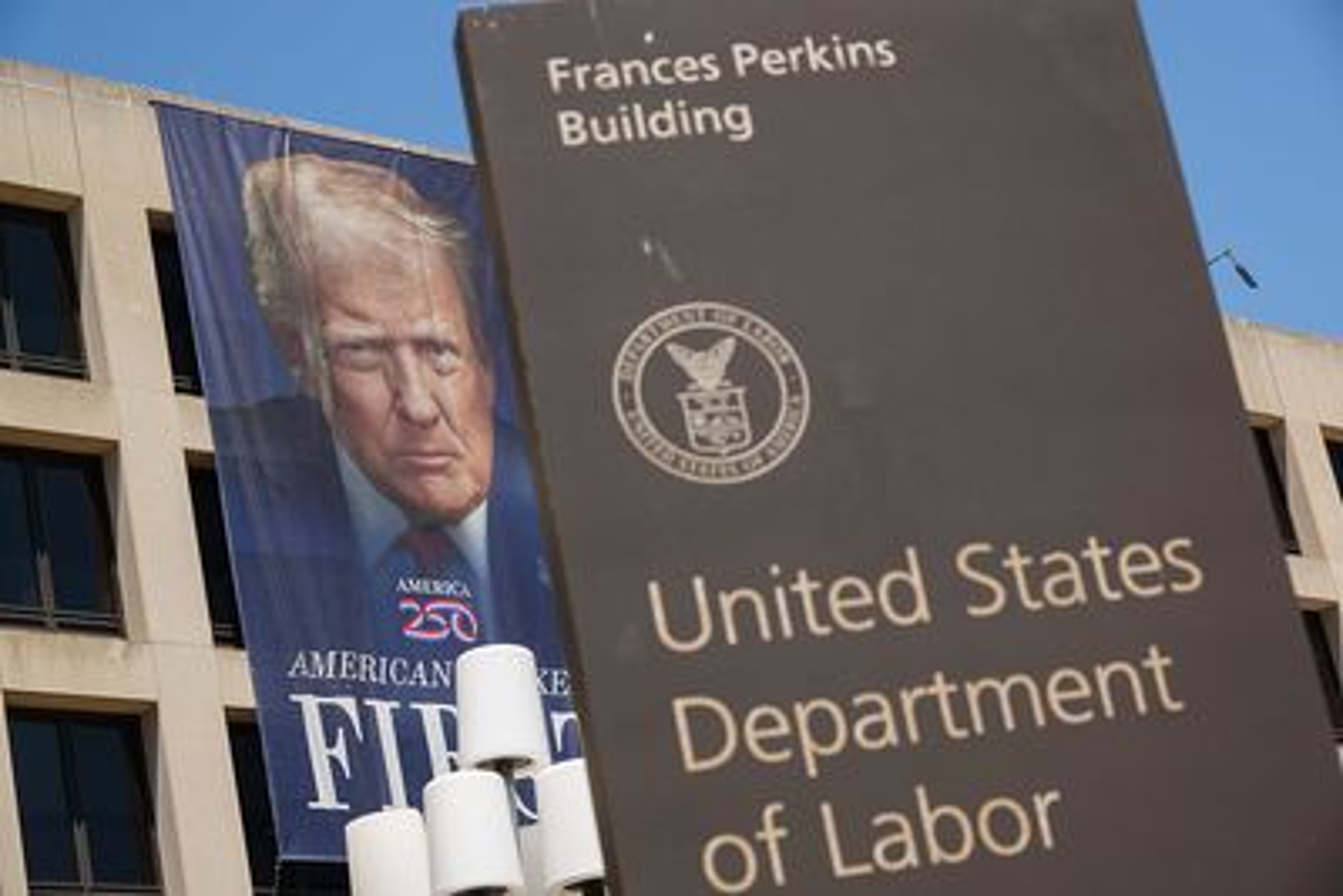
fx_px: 3284
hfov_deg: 23.1
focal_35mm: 88
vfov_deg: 15.5
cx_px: 672
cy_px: 448
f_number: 4
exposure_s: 1/1250
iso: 100
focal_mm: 32.39
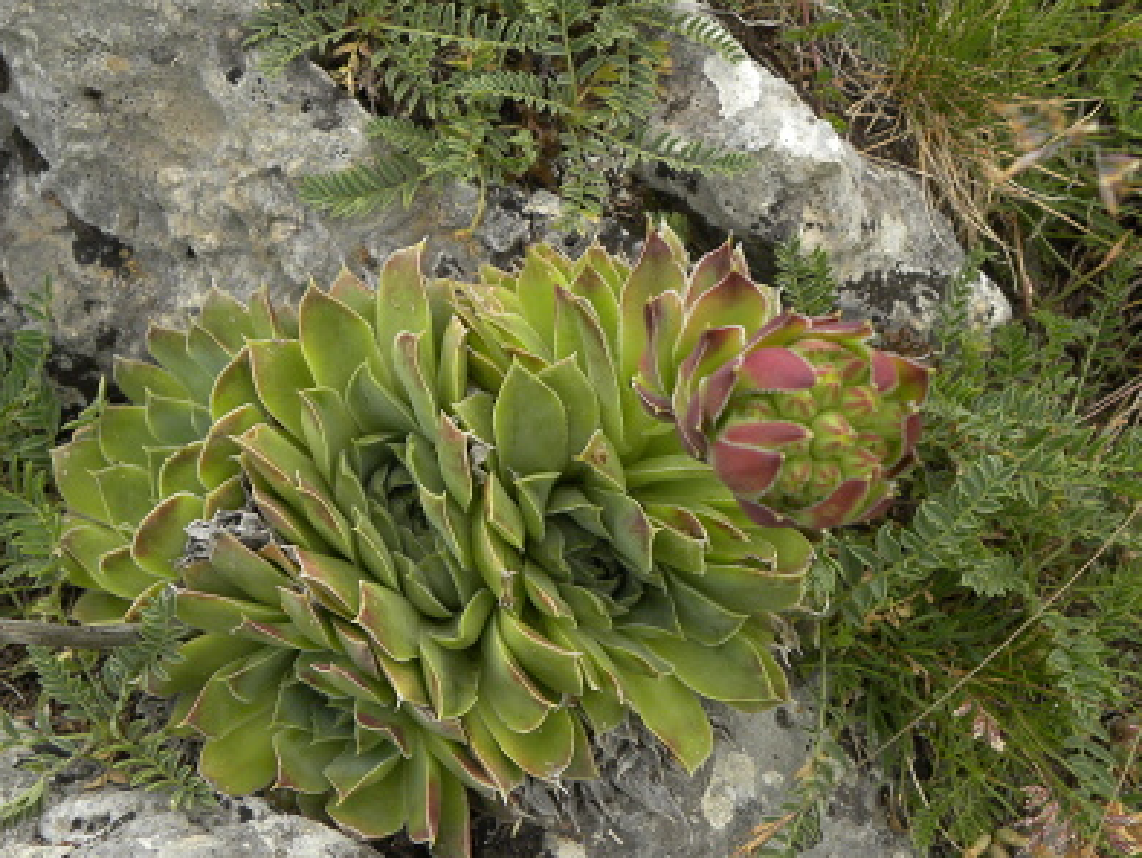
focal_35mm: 56
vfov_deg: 26.1
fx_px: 1849
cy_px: 470
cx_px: 525
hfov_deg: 34.3
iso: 100
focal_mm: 8.2
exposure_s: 1/250
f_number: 3.5
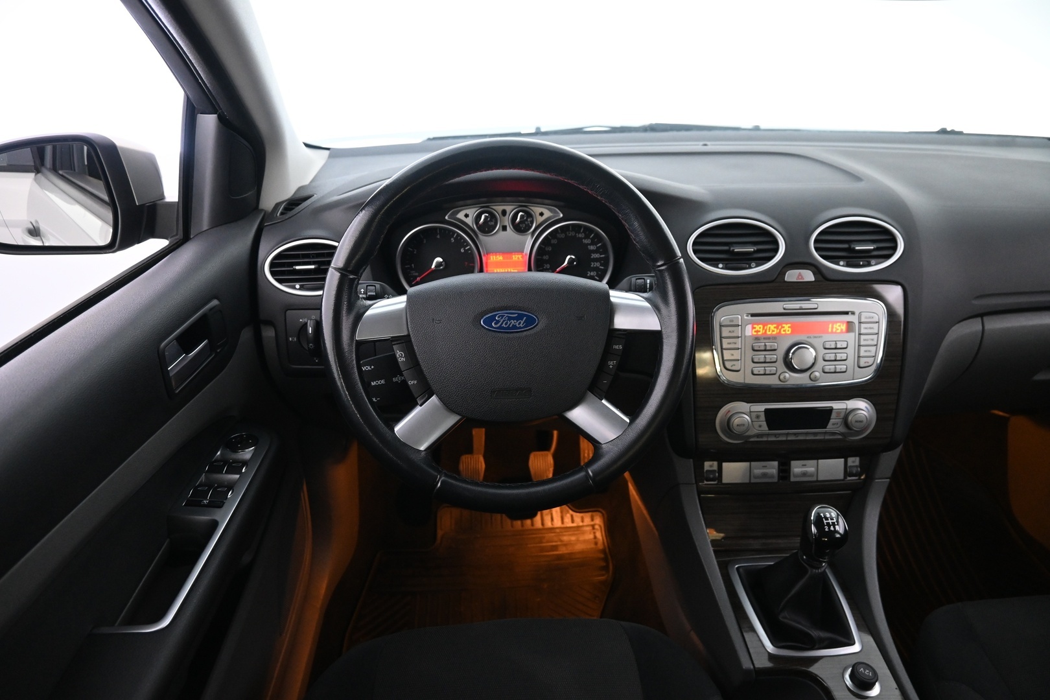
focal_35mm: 24
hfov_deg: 73.7
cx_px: 525
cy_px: 350
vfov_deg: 53.1
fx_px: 700
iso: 2200
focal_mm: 16
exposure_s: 1/25
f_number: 3.5
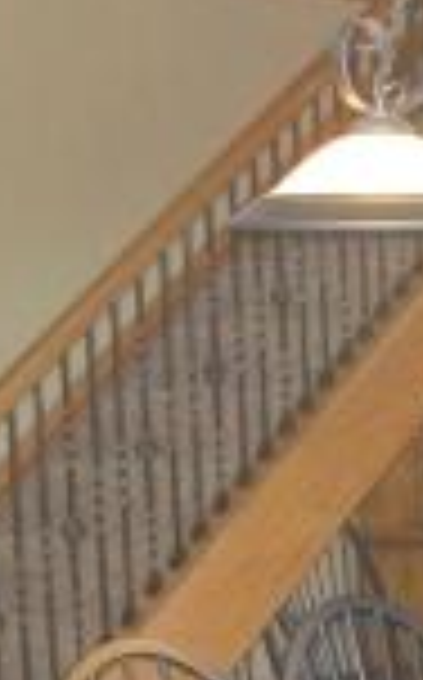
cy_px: 446
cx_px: 878
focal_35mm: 107
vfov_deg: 19.4
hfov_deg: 11.0
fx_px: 1979
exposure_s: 1/60
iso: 200
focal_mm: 5.6
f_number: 2.8
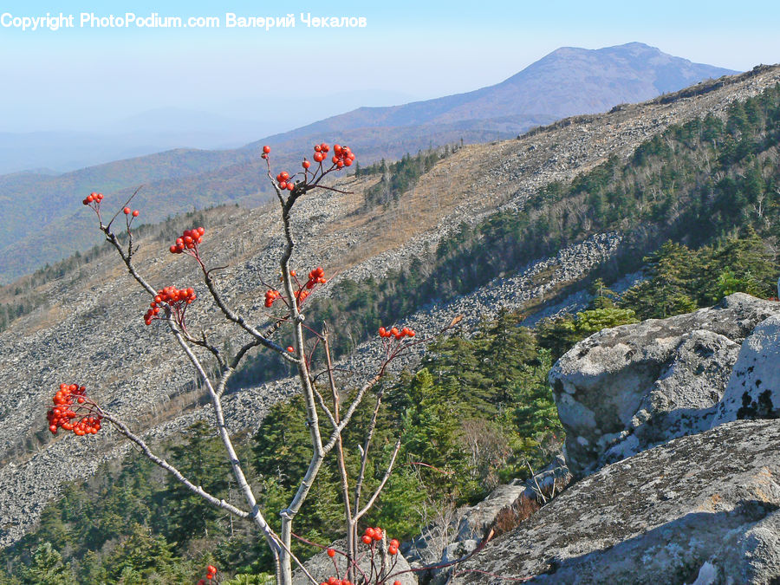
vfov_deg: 25.2
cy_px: 292
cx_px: 390
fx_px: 1307
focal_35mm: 58
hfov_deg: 33.2
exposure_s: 1/200
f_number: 8
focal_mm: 9.6
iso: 80
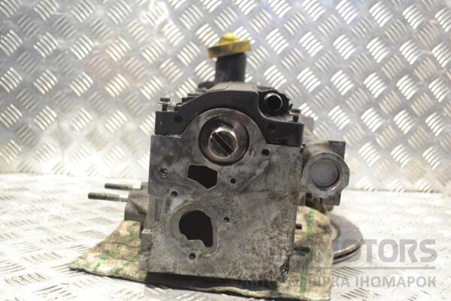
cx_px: 226
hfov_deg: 43.6
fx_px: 564
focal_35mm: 45
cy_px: 150
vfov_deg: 29.9
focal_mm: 30
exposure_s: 1/125
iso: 1600
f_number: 5.6
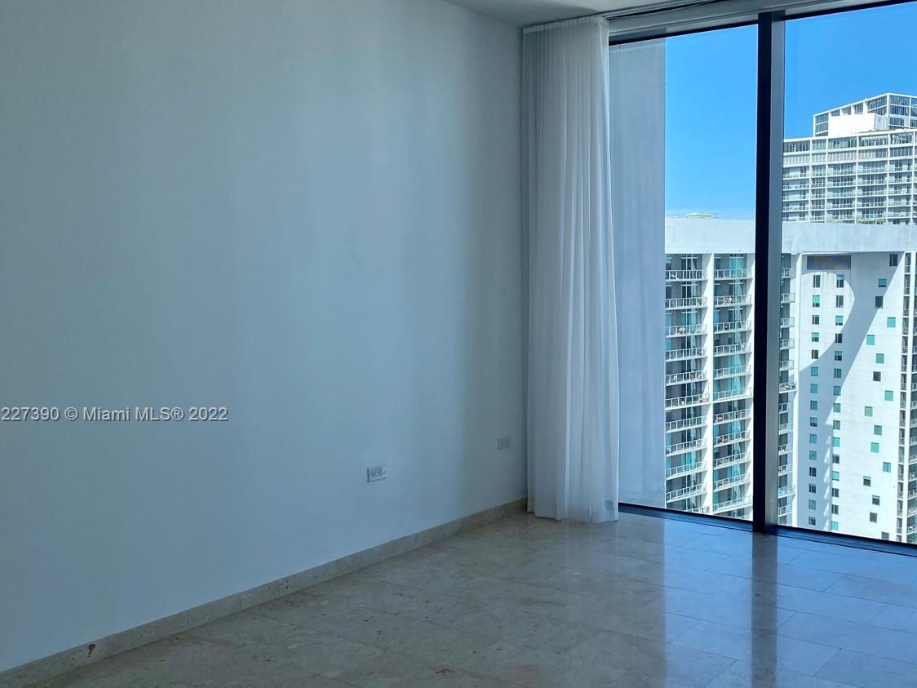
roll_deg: +1.2
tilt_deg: -8.3
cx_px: 619
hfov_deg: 49.2
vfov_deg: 38.5
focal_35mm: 37
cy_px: 415
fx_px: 980
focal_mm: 4.25
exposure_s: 1/877
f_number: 1.8
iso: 32
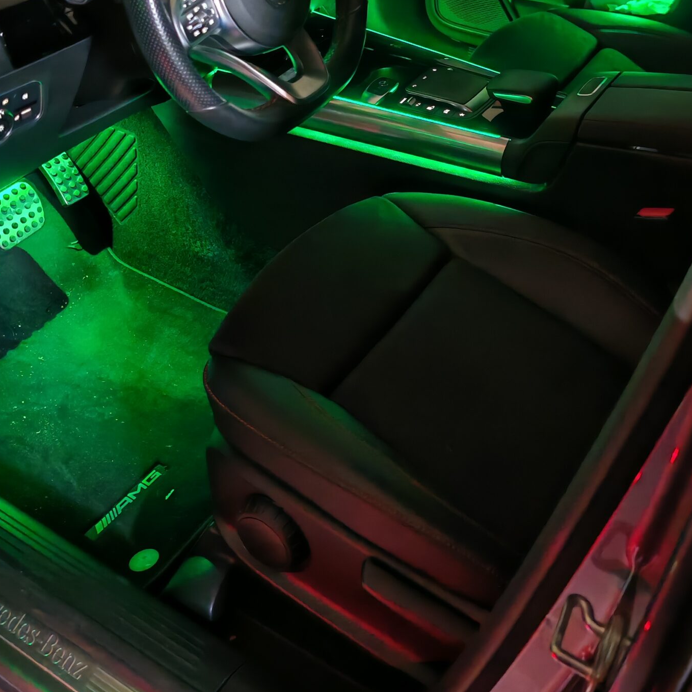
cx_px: 335
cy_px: 61
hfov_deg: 37.5
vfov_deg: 35.2
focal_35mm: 45
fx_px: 1018
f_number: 1.4
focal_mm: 6.83
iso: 6400
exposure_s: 1/20
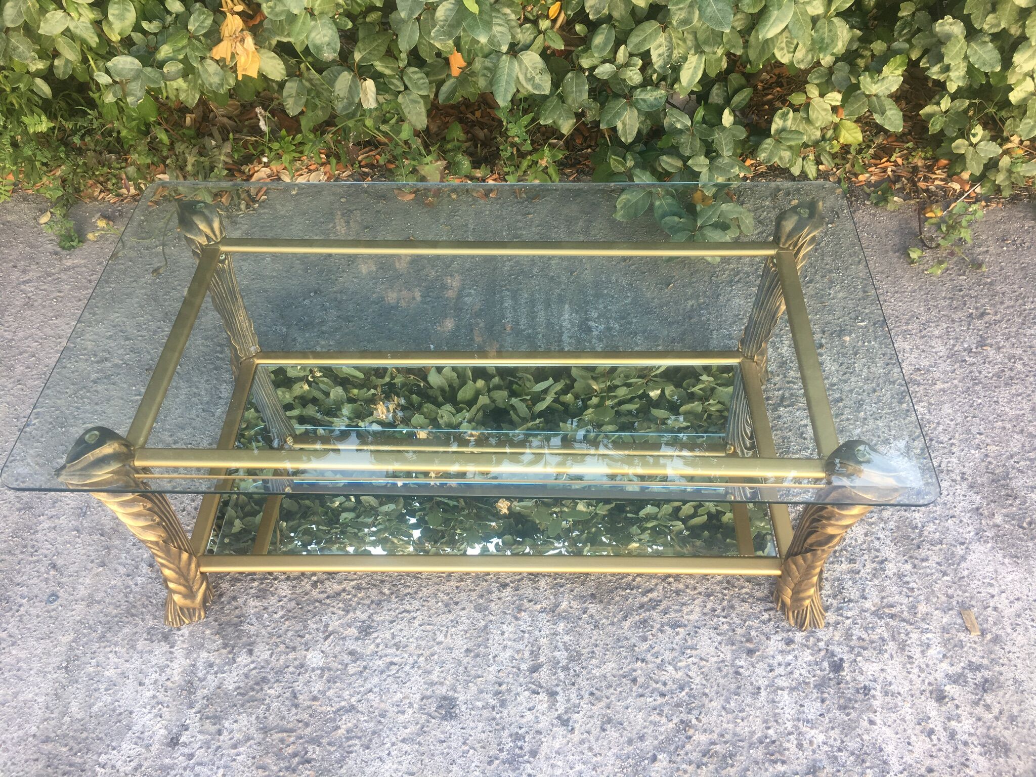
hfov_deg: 61.7
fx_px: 868
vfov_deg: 48.2
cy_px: 388
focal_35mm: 29
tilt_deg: -49.9
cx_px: 518
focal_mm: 4.15
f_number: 2.2
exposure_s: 1/100
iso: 25
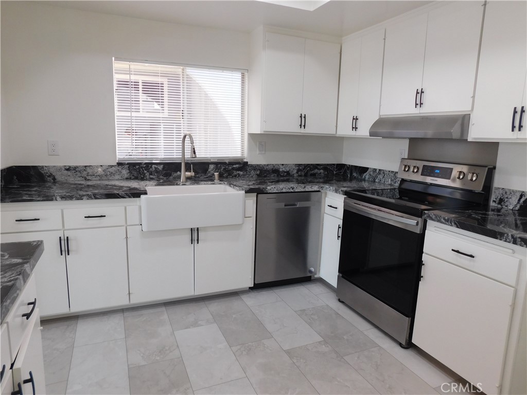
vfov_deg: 58.9
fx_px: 350
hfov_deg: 73.9
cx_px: 264
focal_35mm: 23
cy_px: 198
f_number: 3
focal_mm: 4
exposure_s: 1/60
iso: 125
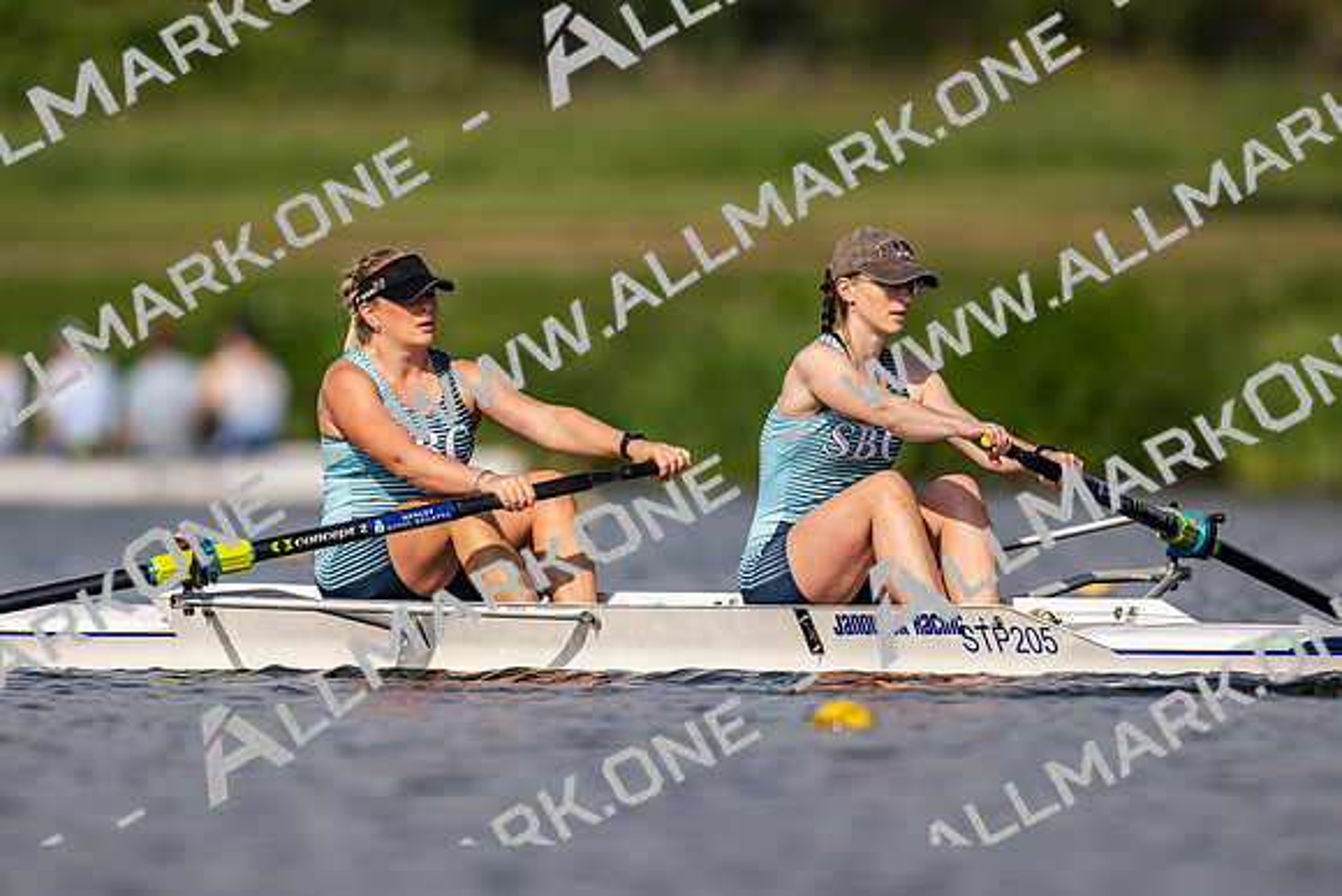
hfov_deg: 2.3
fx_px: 33574
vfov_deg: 1.5
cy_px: 448
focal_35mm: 900
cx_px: 671
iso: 180
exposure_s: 1/2500
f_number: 4
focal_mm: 600
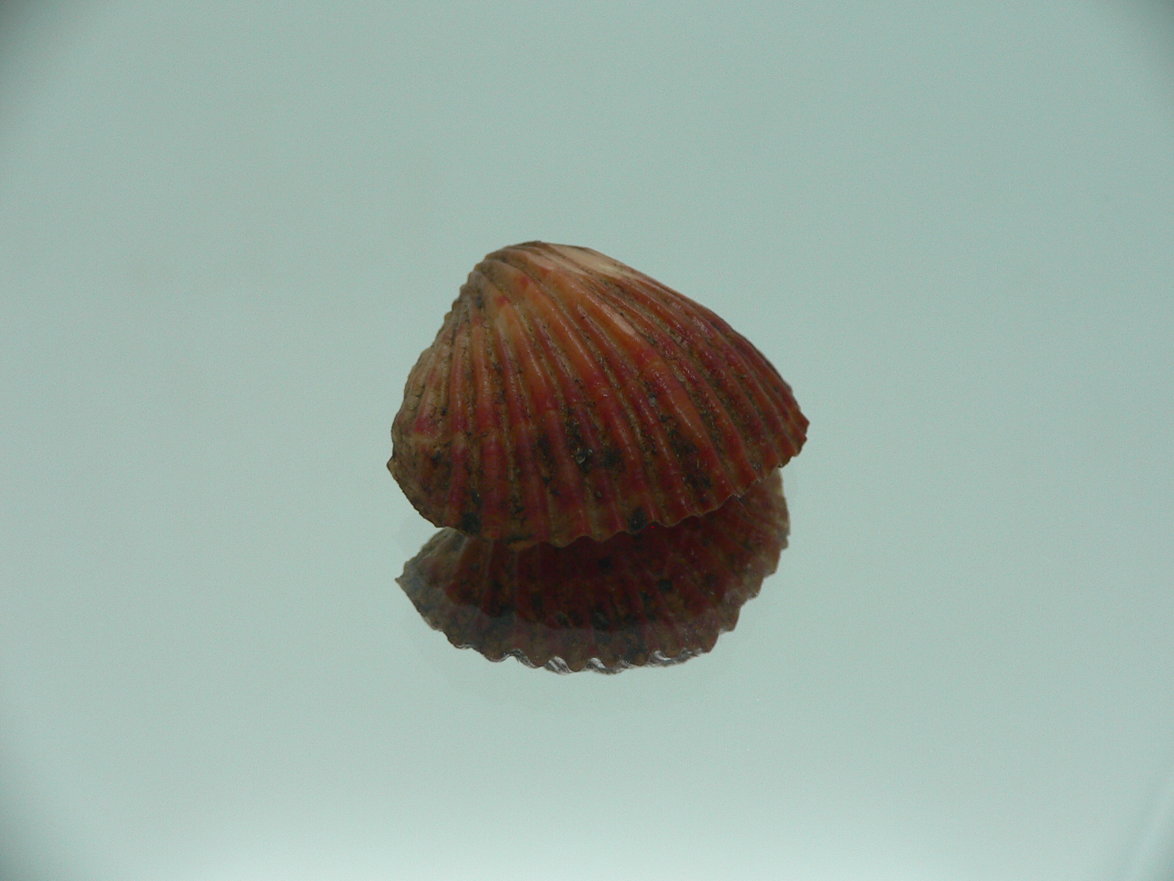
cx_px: 587
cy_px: 440
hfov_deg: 52.6
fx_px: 1187
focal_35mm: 35
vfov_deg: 40.7
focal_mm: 4.6
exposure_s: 1/60
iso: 100
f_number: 2.8
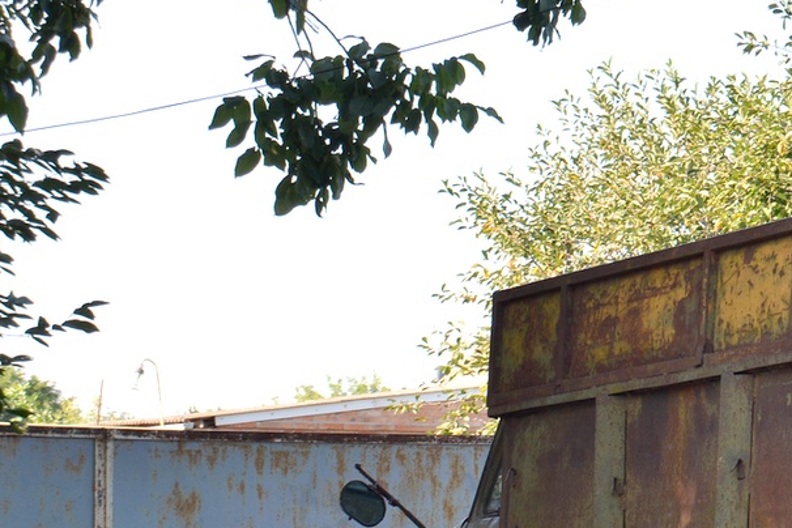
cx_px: 865
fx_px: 2794
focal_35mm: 127
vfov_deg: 10.7
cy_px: 515
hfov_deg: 15.7
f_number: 6.3
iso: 200
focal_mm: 38
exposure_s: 1/160
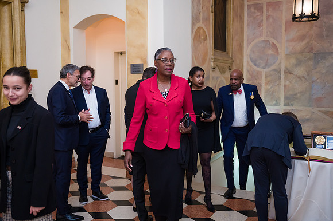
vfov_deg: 37.4
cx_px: 167
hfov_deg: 53.9
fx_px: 327
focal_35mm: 35
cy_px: 111
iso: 1600
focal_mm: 35
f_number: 3.2
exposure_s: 1/200
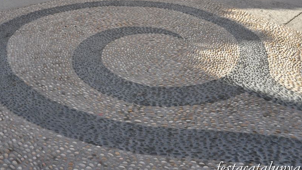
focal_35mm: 38
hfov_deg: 52.8
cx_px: 150
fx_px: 304
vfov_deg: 31.2
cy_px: 78
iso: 1600
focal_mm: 24
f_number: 10
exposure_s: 1/400
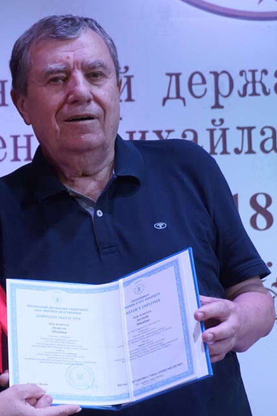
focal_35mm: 84
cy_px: 266
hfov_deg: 16.1
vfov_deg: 24.1
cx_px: 37
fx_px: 970
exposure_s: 1/160
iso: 1000
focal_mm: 28
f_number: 4.5
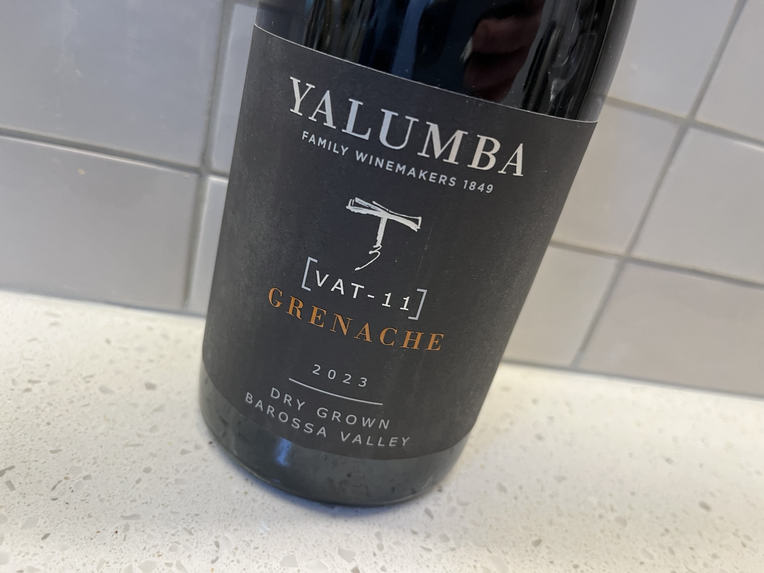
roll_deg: -16.2
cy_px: 286
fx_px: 574
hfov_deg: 67.3
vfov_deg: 53.1
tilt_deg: -22.5
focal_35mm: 26
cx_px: 382
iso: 125
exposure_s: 1/50
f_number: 1.6
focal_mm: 5.1
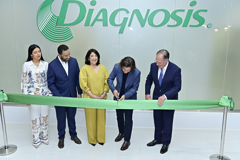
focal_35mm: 34
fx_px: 227
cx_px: 120
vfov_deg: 38.8
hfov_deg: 55.8
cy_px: 80
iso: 500
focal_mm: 34
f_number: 3.5
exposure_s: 1/160
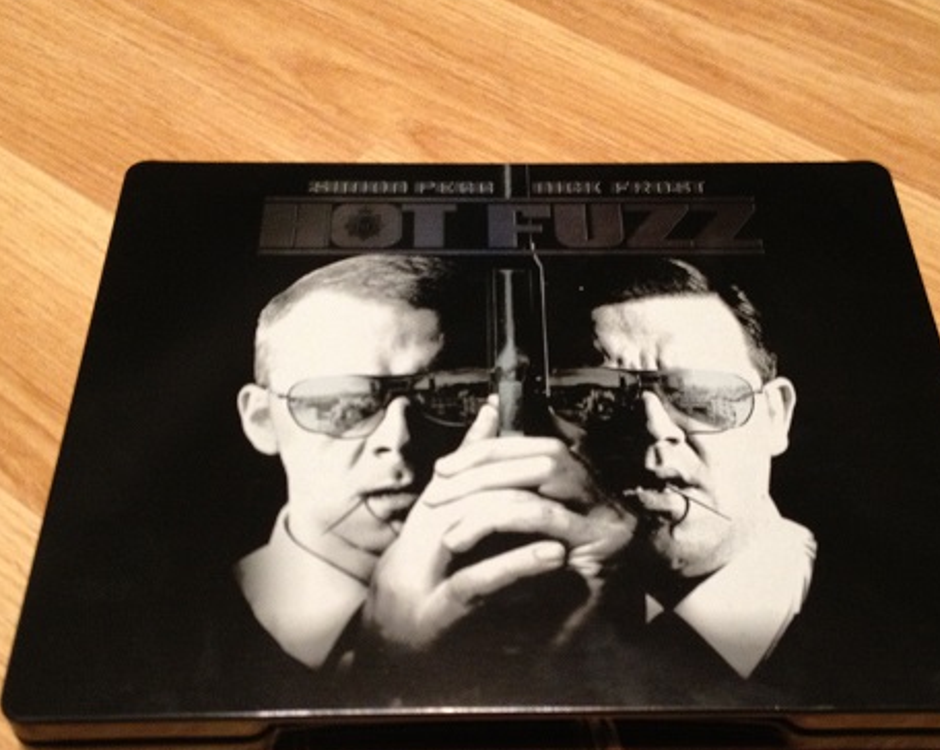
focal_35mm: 48
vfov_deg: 31.3
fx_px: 1334
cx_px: 507
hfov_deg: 38.8
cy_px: 468
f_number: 2.4
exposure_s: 1/20
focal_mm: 4.28
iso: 250
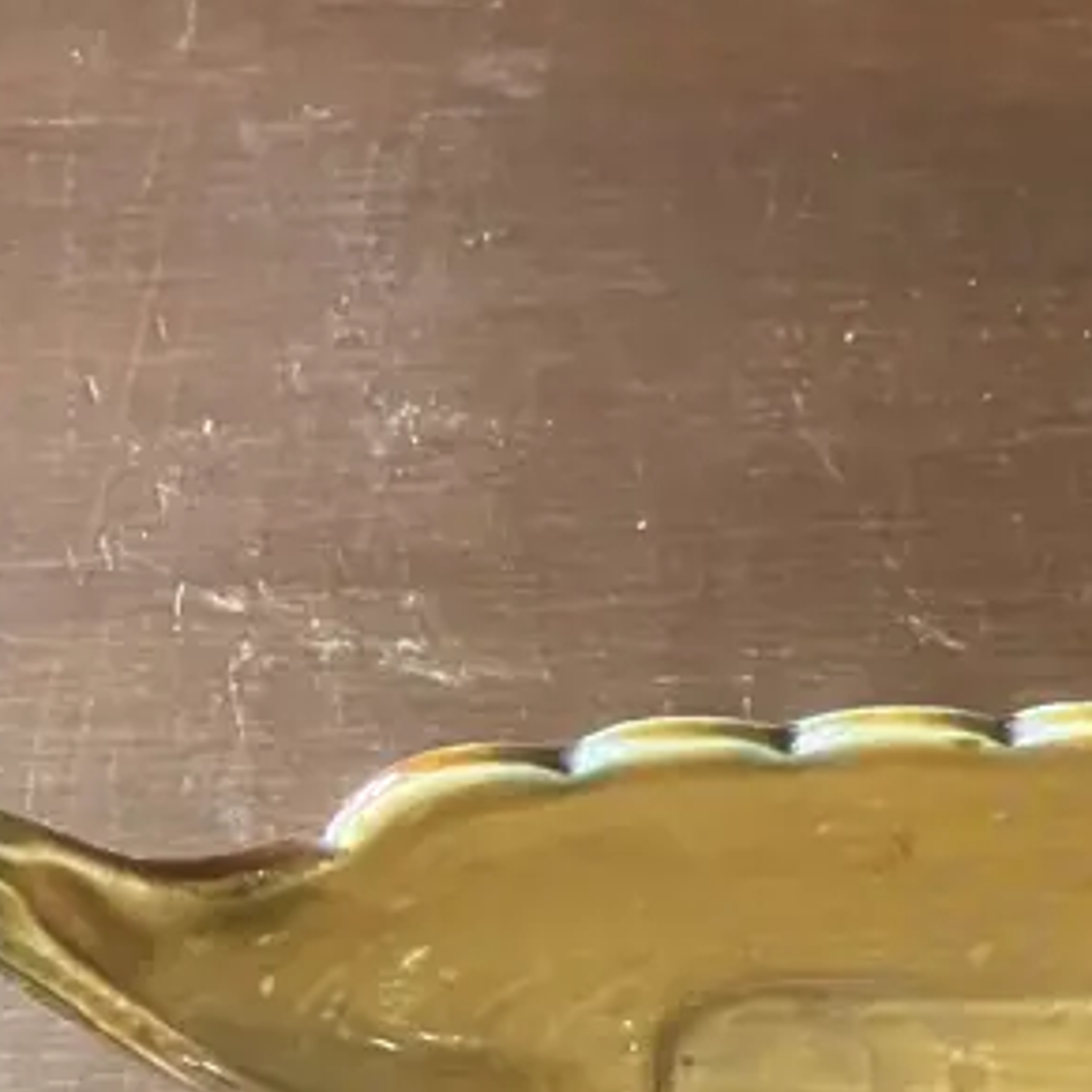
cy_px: 961
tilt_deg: -72.4
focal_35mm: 87
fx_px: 3105
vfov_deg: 19.6
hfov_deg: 19.6
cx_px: 949
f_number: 1.8
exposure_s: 1/33
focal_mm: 3.99
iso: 320
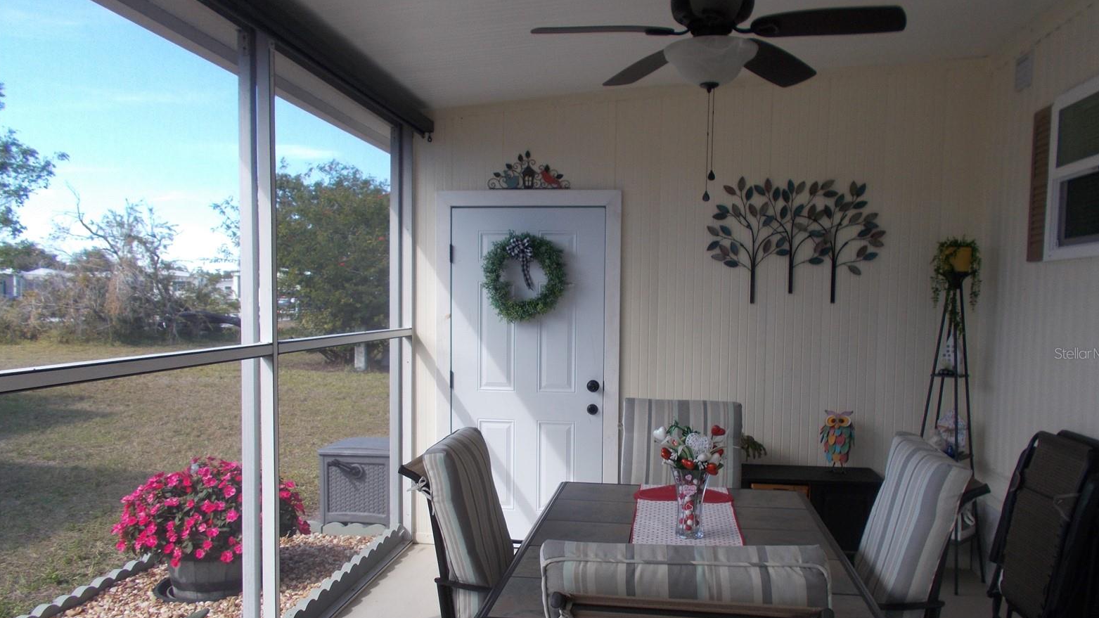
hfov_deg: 66.1
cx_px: 558
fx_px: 845
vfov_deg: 40.1
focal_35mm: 29
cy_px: 353
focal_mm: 4.6
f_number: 3.2
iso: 80
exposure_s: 1/200
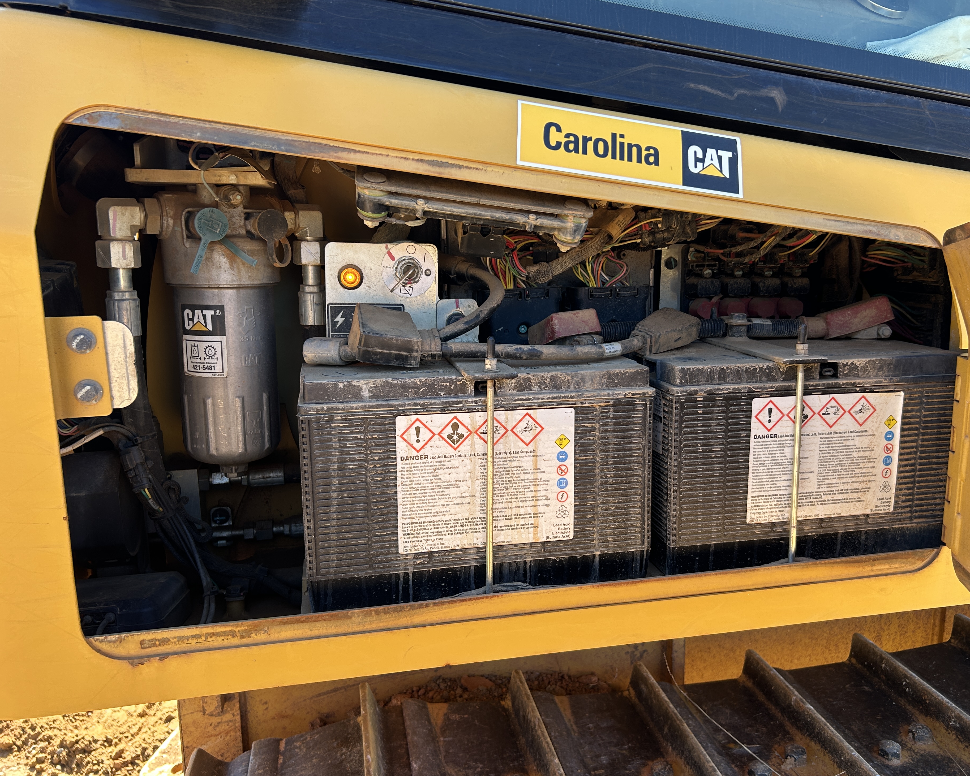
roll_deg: +1.5
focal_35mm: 28
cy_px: 399
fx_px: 804
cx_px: 520
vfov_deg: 51.5
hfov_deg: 62.1
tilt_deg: -11.9
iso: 50
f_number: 1.5
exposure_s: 1/401
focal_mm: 5.7
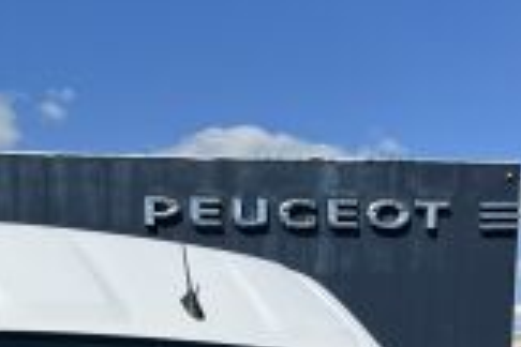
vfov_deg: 14.2
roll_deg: +0.0
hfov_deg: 23.5
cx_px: 150
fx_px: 1245
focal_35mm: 86
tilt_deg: -8.9
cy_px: 612
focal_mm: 5.1
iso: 50
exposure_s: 1/5556
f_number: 1.6
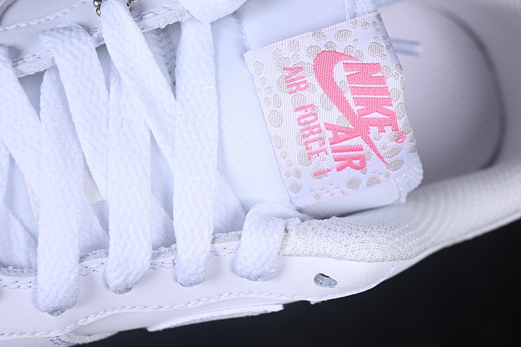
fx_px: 1346
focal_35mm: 93
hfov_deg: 21.9
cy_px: 139
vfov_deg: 14.7
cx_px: 301
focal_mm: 50
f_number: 7.1
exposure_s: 1/80
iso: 160
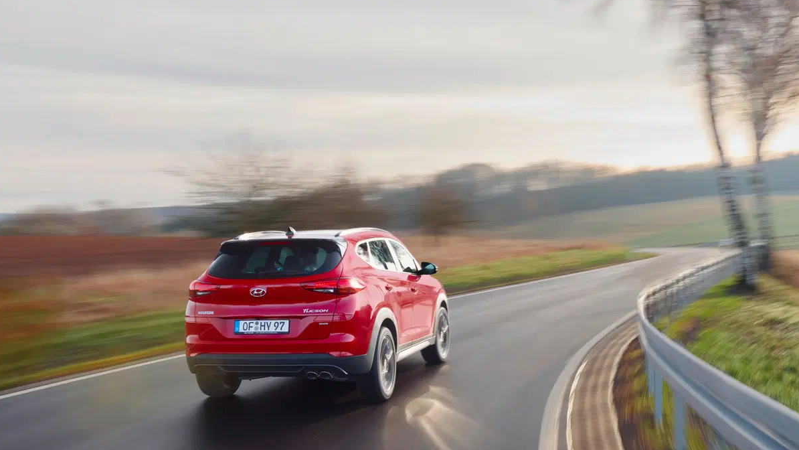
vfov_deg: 29.7
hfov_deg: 50.5
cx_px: 399
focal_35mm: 40
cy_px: 263
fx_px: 848
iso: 400
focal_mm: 38
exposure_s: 1/10
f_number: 22
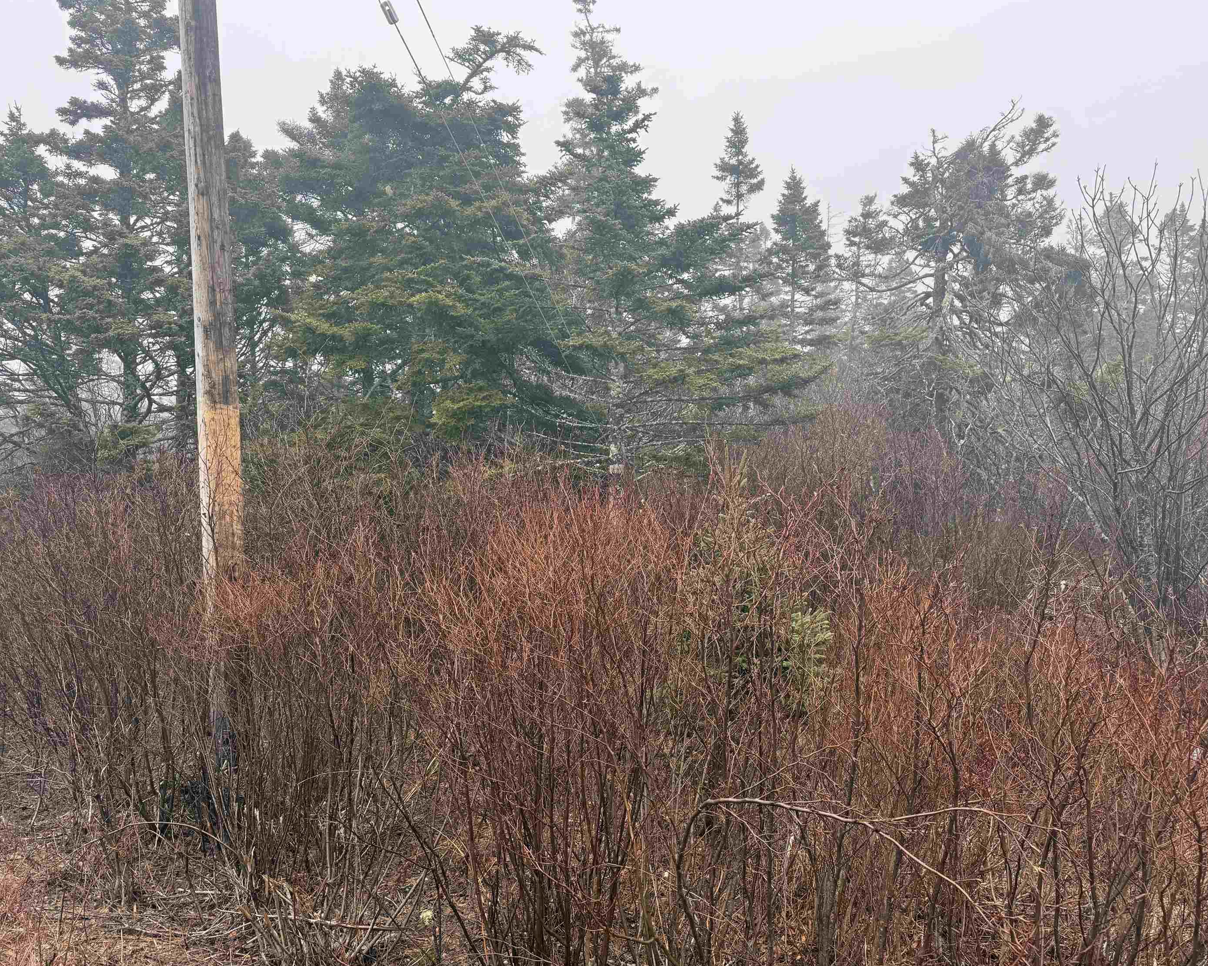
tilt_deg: -3.1
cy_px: 466
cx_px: 614
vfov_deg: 54.9
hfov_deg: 66.0
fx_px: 929
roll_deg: +1.5
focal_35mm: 26
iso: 80
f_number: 1.78
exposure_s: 1/391
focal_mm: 6.76
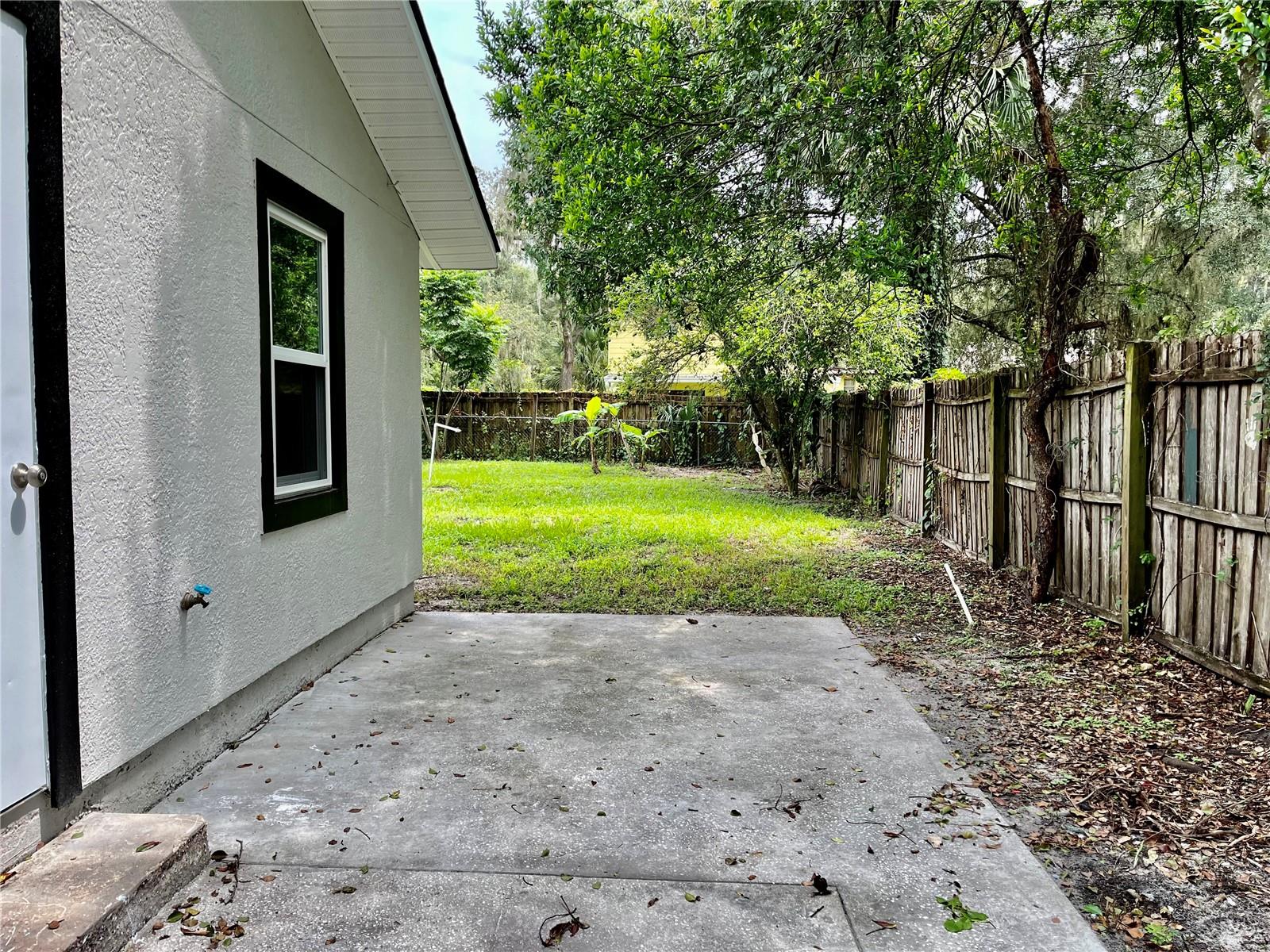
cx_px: 635
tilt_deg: -3.5
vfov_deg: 53.1
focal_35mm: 26
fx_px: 954
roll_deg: +0.2
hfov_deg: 67.3
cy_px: 476
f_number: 1.6
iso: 50
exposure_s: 1/618
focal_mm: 5.1
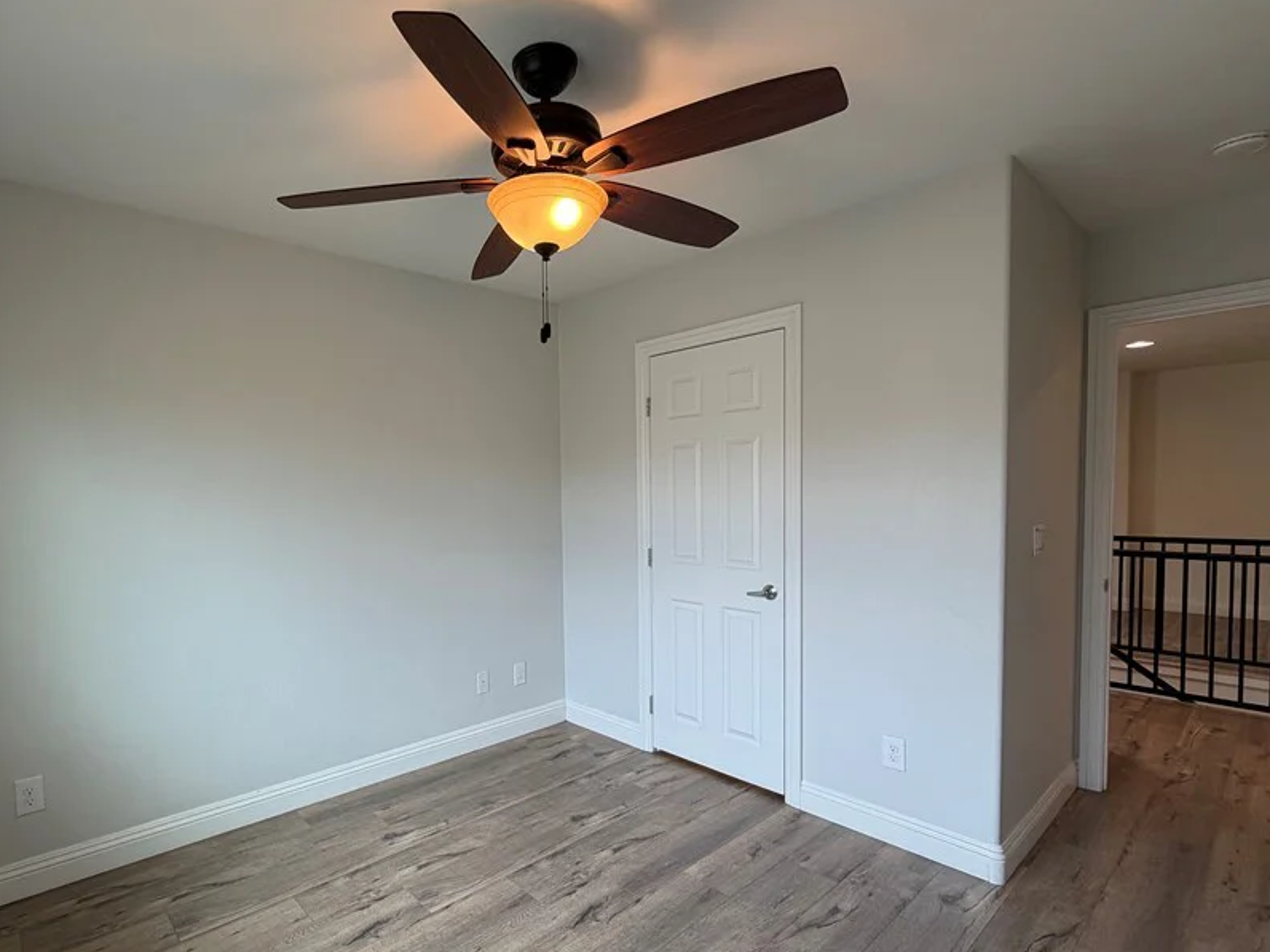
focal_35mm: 18
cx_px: 499
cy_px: 518
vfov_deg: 71.4
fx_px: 660
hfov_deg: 86.5
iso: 125
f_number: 2.2
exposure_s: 1/120
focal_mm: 2.22
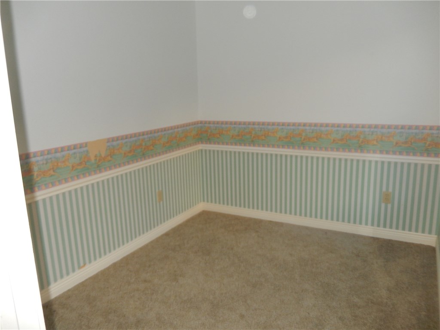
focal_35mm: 28
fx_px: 356
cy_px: 165
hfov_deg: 63.4
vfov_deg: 49.7
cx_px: 220
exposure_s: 1/30
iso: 200
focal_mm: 5.1
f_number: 3.6
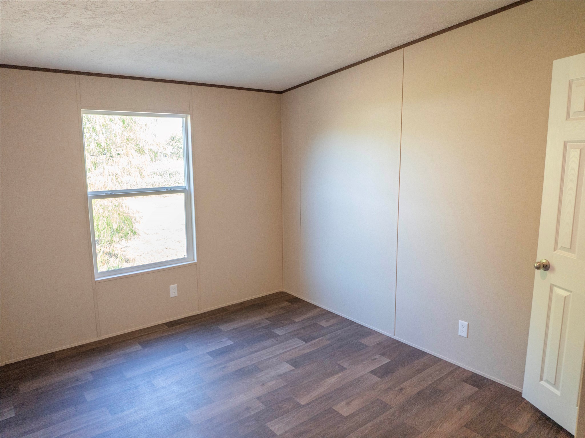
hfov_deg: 71.6
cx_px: 292
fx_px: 405
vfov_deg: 56.8
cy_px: 219
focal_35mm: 24
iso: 160
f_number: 2.8
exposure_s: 1/15
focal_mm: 12.29
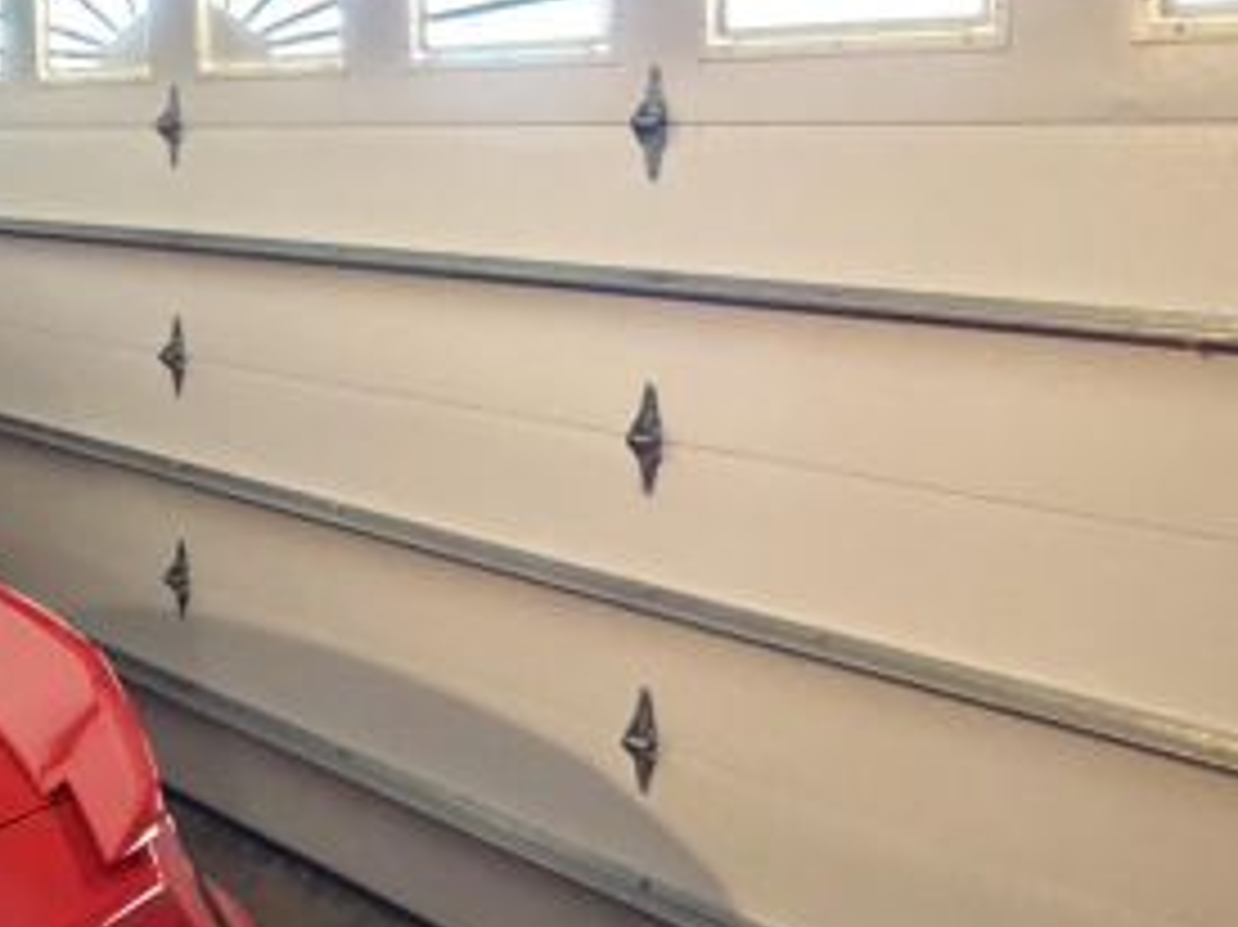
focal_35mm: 34
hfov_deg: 53.9
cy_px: 270
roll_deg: -0.6
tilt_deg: -4.8
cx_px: 687
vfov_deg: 40.9
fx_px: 1215
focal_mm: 2.22
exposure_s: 1/40
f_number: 2.2
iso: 1600
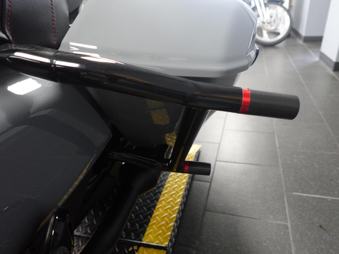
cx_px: 192
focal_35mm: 22
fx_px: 215
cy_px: 125
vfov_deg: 61.1
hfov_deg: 76.0
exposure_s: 1/100
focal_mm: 7.6
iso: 2000
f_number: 2
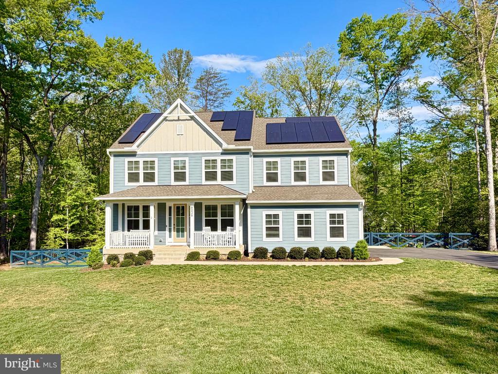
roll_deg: +0.2
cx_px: 249
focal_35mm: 14
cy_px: 187
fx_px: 201
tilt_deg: +3.2
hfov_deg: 102.1
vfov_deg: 85.7
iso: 32
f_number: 2.2
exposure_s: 1/770
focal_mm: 2.22
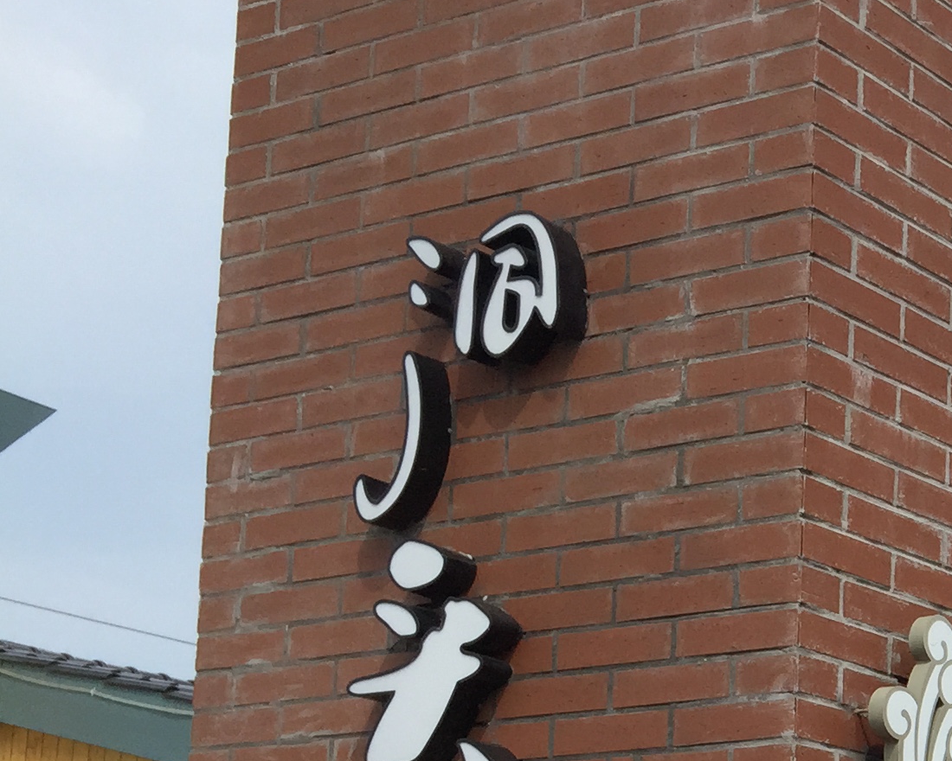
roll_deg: -2.4
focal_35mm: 84
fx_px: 2367
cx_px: 1399
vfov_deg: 17.4
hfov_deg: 19.9
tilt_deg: +5.8
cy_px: 911
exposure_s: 1/2326
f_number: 2.2
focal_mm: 4.15
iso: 32
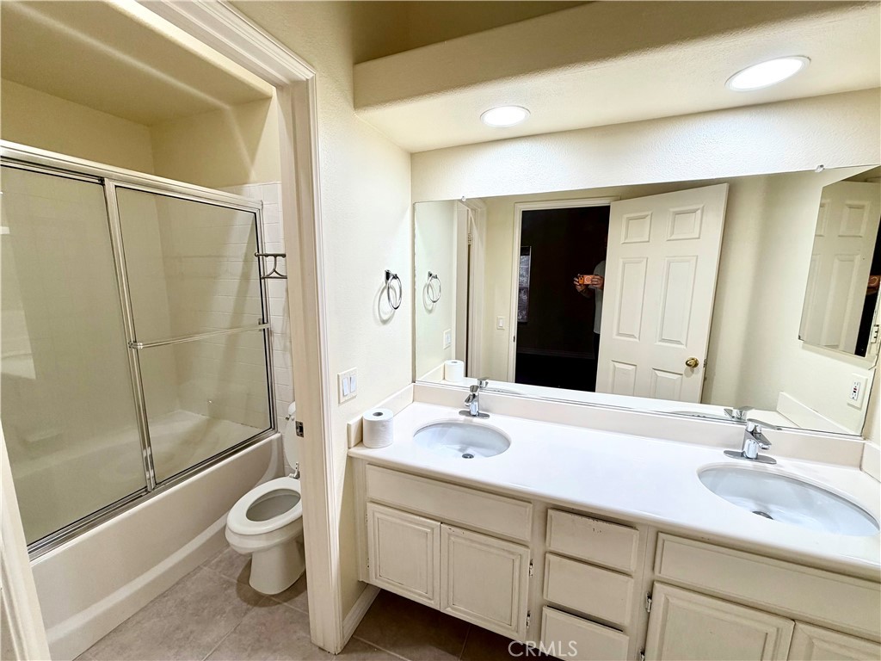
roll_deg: -0.1
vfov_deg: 85.7
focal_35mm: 14
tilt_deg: -9.8
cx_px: 440
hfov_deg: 102.1
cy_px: 330
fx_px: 356
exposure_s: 1/120
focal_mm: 2.22
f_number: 2.2
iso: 64
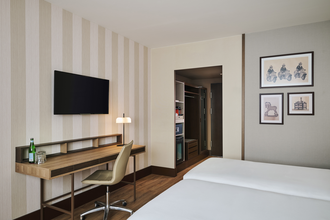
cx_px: 165
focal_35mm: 23
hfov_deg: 76.1
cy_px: 110
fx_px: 211
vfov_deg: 55.1
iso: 200
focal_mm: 23
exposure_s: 1/15
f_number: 9
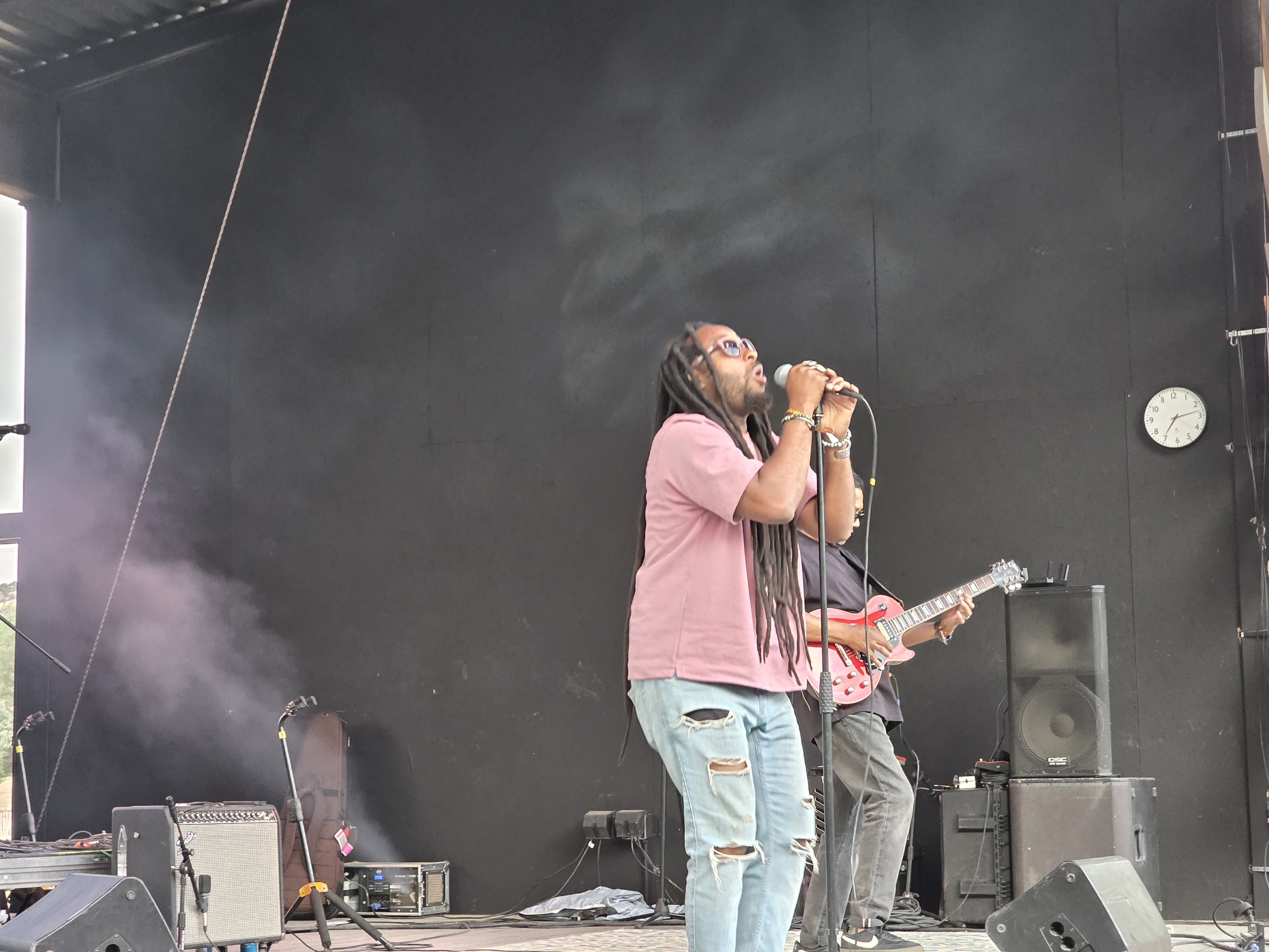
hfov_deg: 28.2
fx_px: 2529
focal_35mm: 69
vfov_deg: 21.3
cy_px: 476
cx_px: 634
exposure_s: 1/40
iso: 250
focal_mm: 7.9
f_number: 2.4
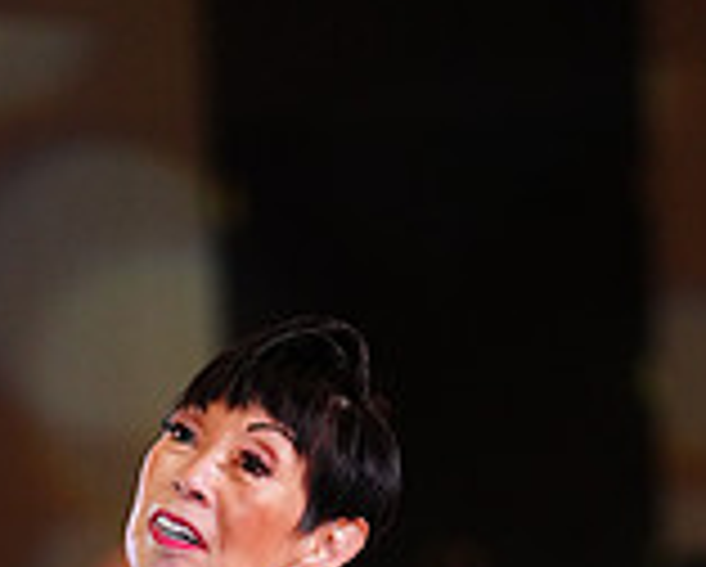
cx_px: 16
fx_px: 9645
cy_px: 1184
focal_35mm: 461
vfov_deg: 3.3
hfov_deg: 4.2
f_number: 2.8
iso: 2500
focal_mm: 133
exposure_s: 1/640
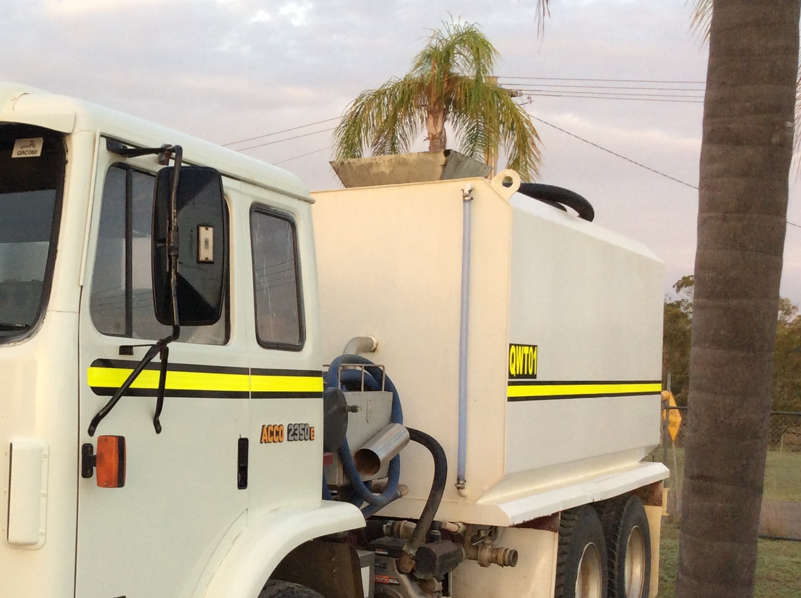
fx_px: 1271
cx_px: 152
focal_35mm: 55
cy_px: 420
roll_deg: -0.2
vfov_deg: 26.3
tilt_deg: -3.7
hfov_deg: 33.9
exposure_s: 1/100
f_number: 2.4
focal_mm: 3.3
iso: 64
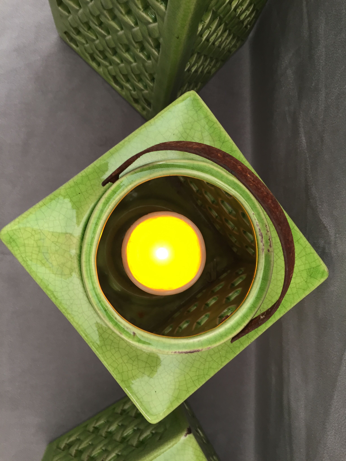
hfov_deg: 48.2
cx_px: 173
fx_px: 386
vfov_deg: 61.7
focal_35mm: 29
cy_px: 230
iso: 100
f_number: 2.2
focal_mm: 4.15
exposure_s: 1/33
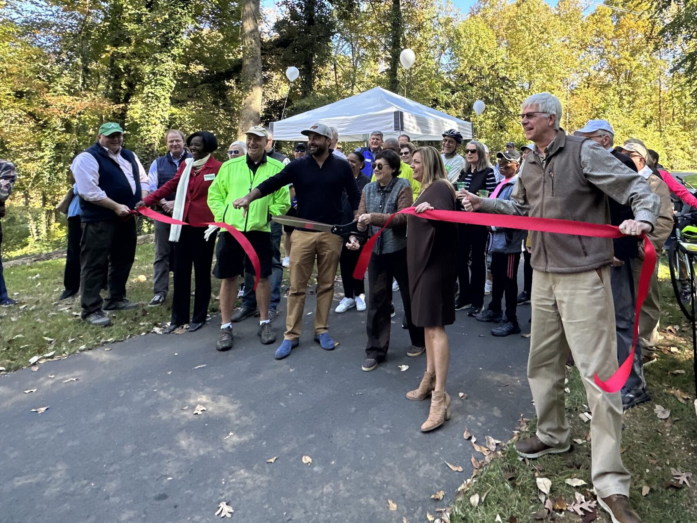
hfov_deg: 74.9
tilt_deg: +6.3
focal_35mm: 22
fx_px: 443
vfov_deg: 57.4
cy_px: 119
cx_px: 442
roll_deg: -2.6
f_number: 2.2
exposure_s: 1/197
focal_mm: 2.22
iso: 40
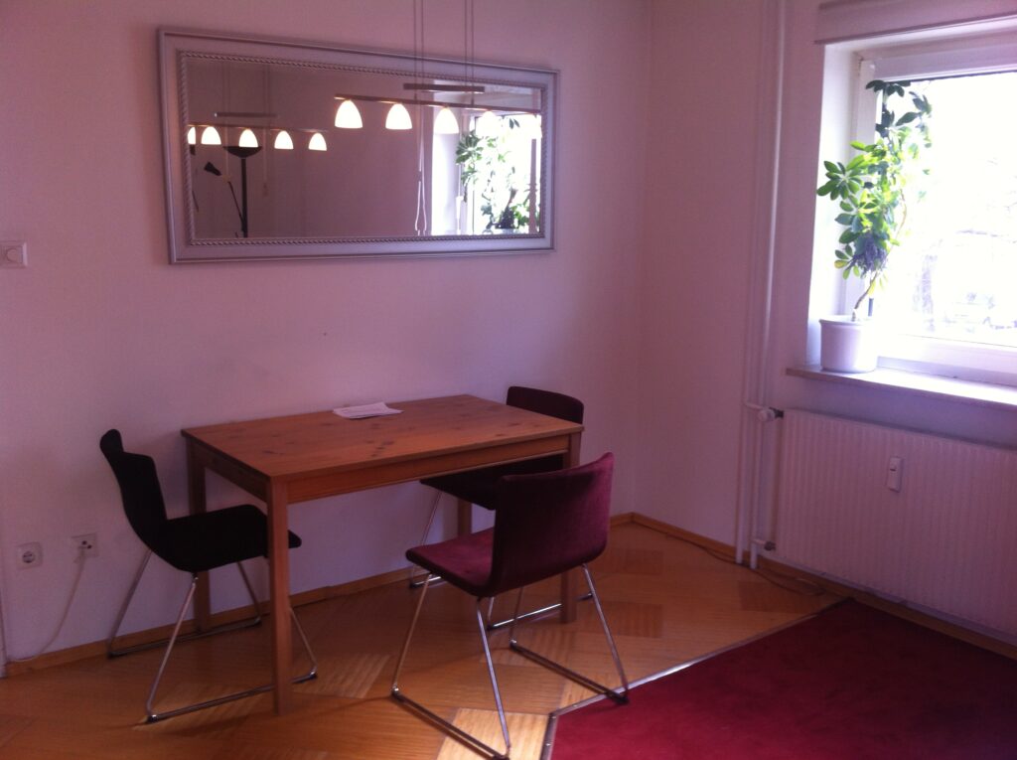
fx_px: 1027
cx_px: 508
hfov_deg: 52.7
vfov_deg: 40.6
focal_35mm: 35
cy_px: 380
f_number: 2.8
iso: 80
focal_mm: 3.85
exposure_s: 1/20
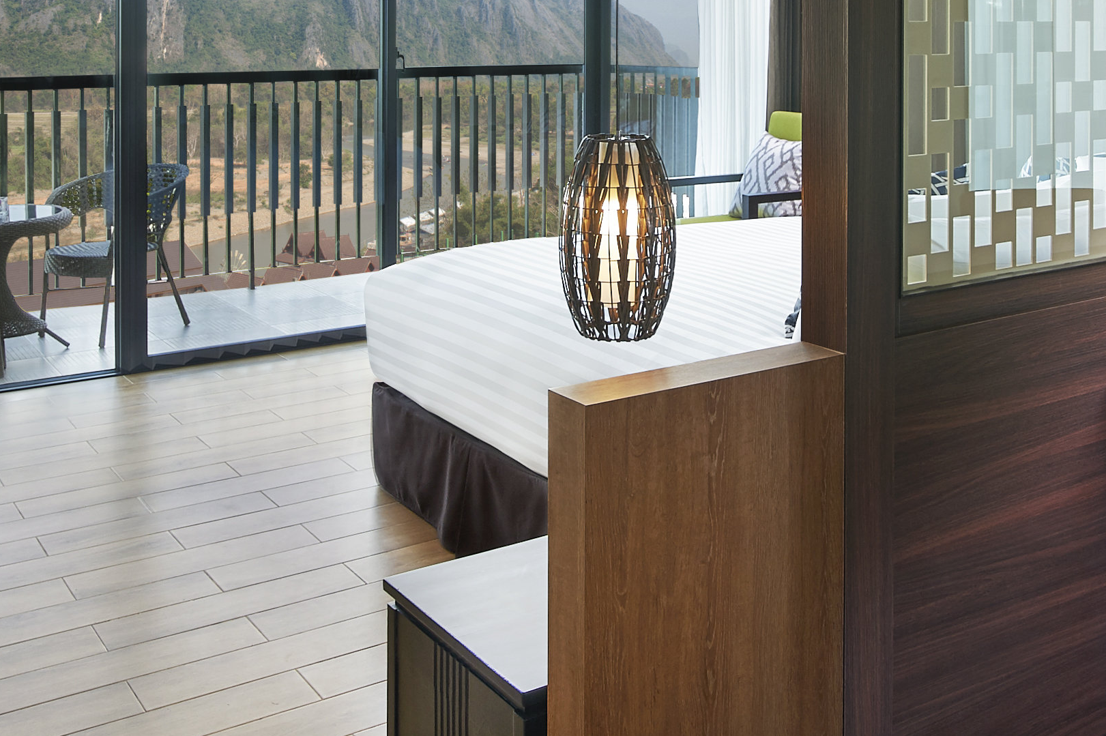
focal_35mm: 42
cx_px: 624
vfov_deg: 30.1
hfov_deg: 46.3
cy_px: 40
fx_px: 1290
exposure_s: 1/15
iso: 100
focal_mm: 16
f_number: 8
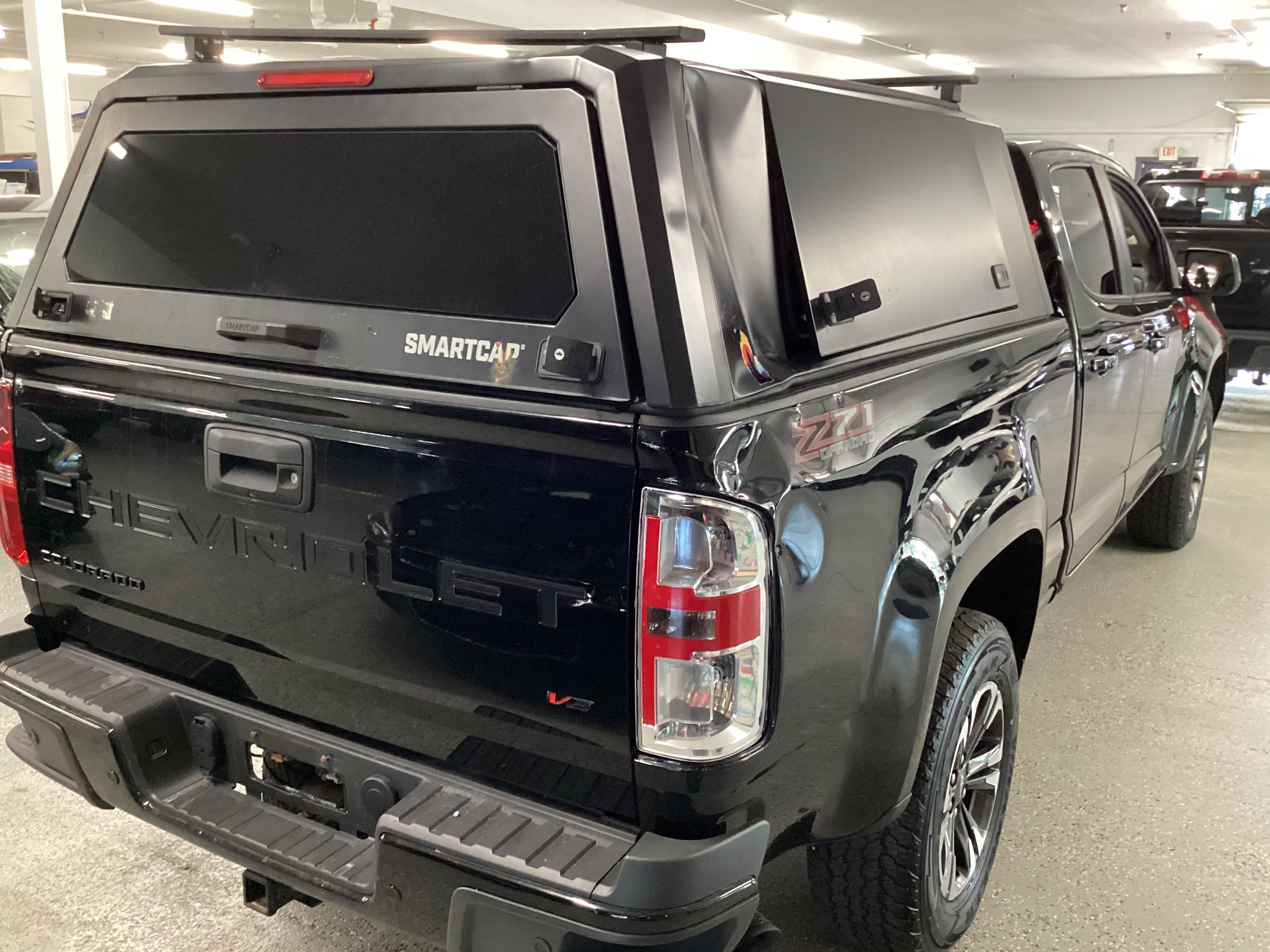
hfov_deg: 56.8
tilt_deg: -16.4
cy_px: 481
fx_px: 1174
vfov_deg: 44.2
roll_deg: -1.3
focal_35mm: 32
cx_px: 626
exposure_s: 1/50
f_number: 2.4
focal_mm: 3.3
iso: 400
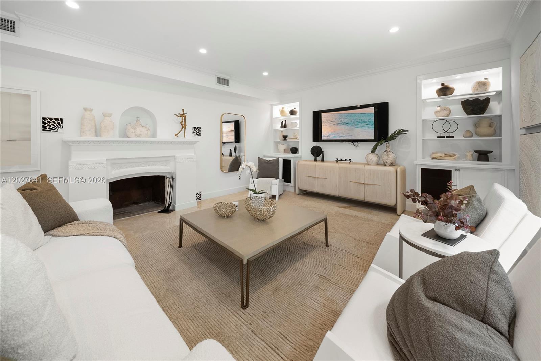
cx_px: 270
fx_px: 180
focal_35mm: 12
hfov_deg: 112.6
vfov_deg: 90.1
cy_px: 180
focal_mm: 12
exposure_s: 1/2
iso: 400
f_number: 8
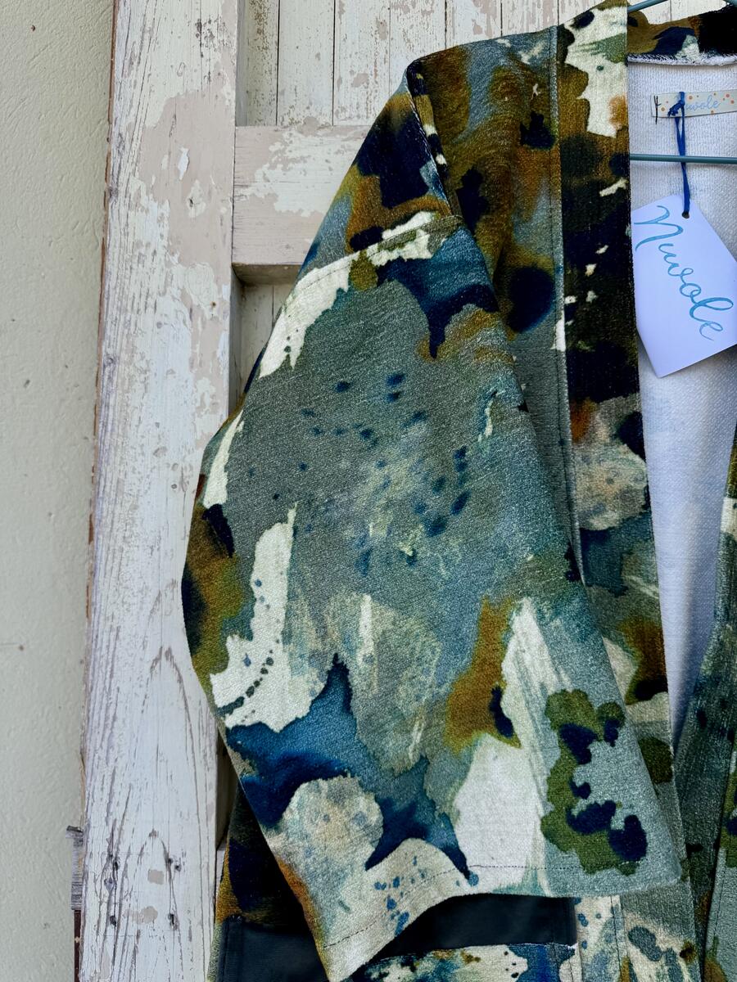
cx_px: 368
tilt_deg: -3.5
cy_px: 491
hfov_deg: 56.8
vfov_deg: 71.6
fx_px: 681
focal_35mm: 24
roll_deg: -0.3
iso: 80
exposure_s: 1/955
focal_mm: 6.76
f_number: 1.78
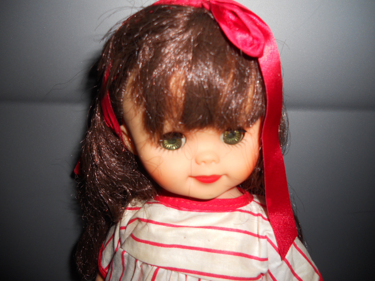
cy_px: 140
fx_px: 292
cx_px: 188
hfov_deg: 65.3
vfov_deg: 51.4
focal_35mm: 27
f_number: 8
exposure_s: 1/25
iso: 80
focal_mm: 4.9
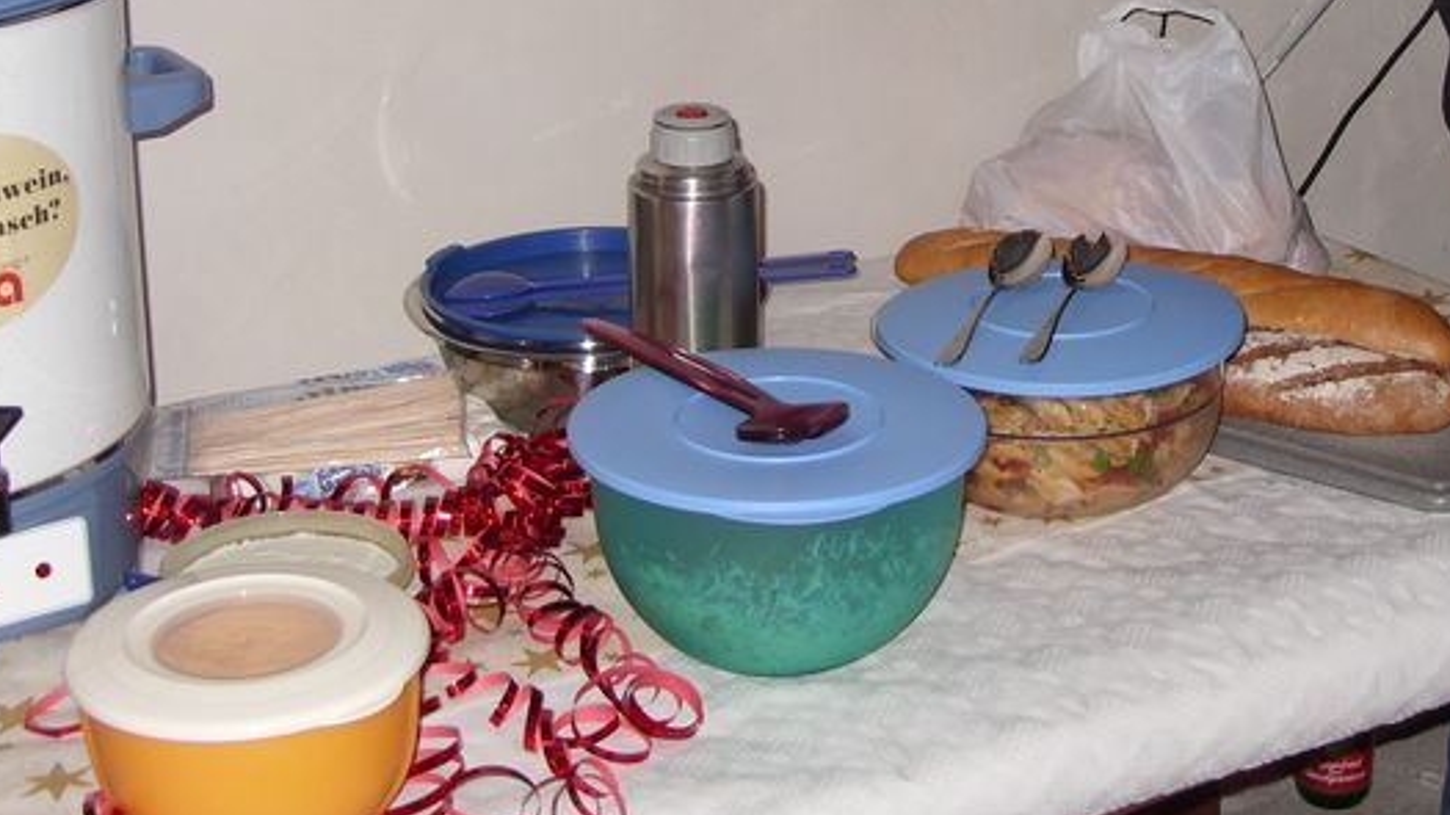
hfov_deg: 29.4
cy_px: -10
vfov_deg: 16.6
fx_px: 2729
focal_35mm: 71
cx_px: 1047
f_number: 2.8
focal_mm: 6.3
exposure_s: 1/30
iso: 100
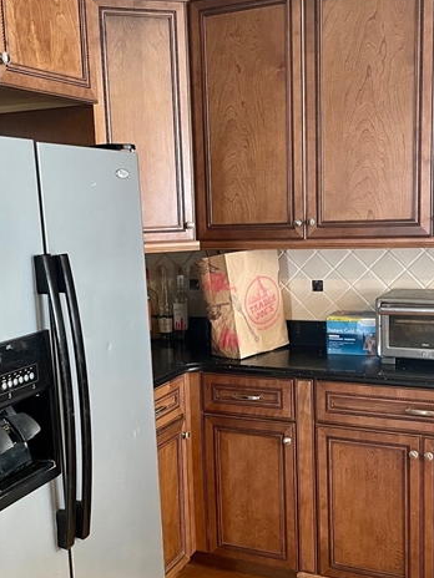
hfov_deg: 33.6
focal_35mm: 43
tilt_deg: -8.2
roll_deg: +2.6
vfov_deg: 43.8
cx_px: 216
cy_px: 320
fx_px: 719
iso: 500
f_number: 1.6
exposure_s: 1/30
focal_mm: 4.2
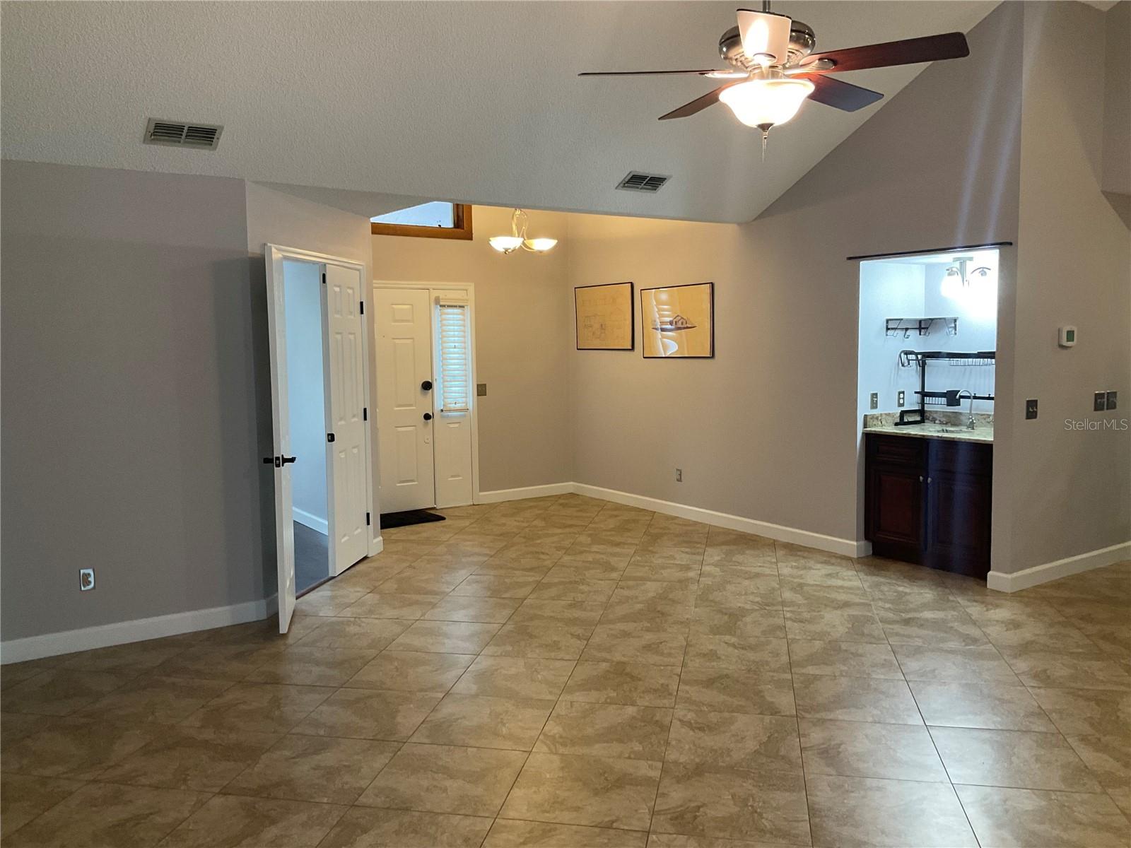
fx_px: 948
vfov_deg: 48.2
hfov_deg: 61.7
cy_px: 424
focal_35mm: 29
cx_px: 566
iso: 160
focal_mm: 3
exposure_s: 1/60
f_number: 1.8
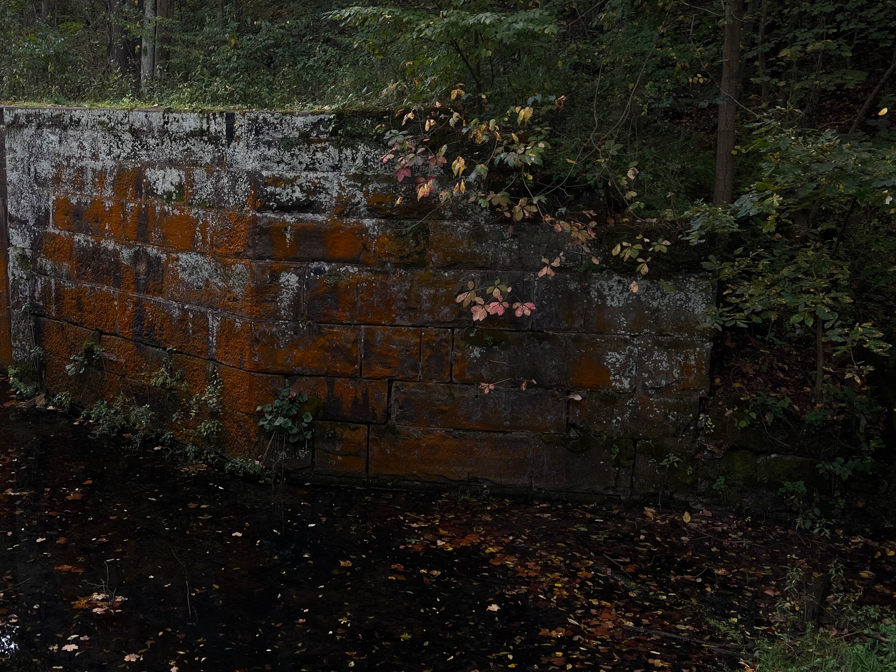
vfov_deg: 35.8
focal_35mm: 40
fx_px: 1035
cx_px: 224
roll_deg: +0.3
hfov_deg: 45.2
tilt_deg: -9.9
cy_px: 264
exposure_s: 1/360
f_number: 1.5
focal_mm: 5.7
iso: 50
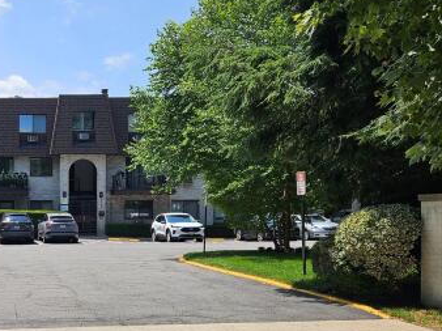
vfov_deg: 29.4
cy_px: 230
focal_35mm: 49
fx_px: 625
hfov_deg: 36.3
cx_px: 35
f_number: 1.8
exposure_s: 1/1614
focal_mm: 5.4
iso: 25
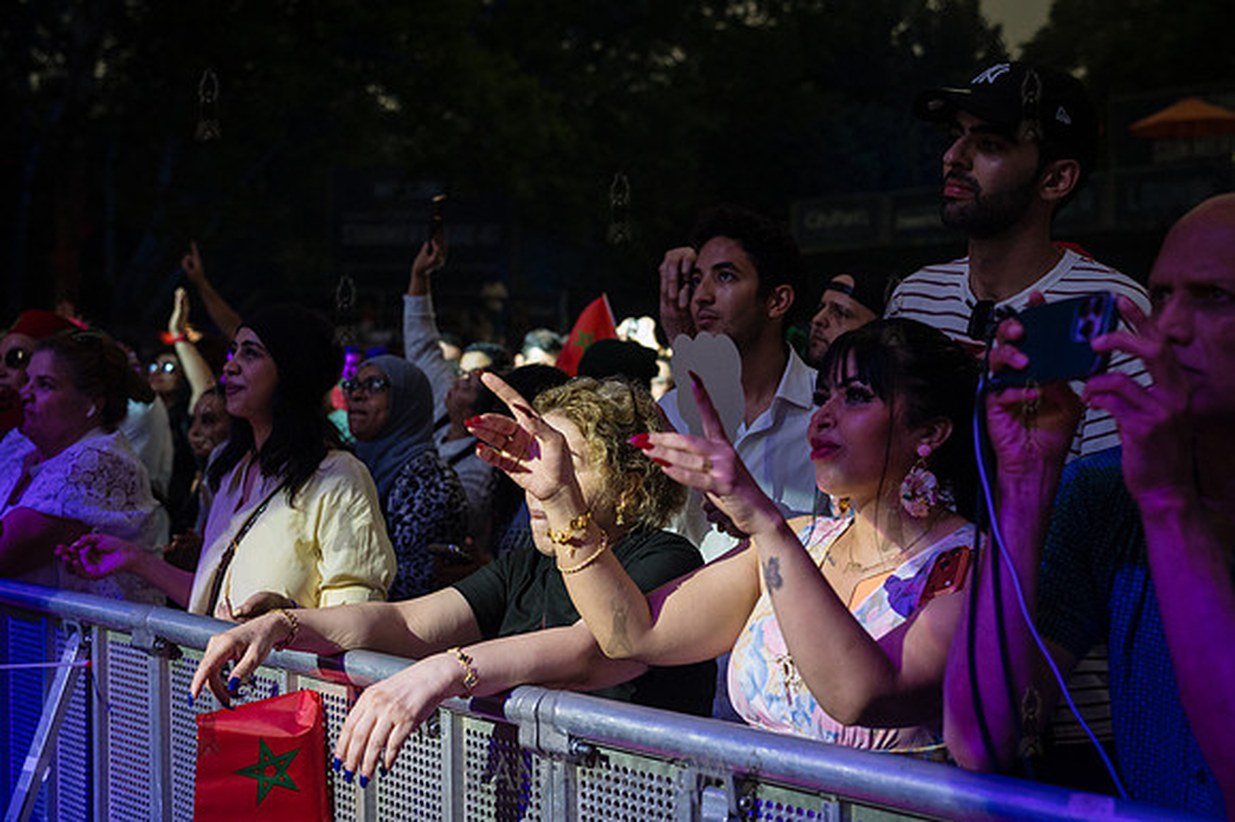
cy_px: 411
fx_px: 1509
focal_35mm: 44
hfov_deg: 44.5
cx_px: 618
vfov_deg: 30.5
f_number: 3.5
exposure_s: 1/640
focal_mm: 44
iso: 3200
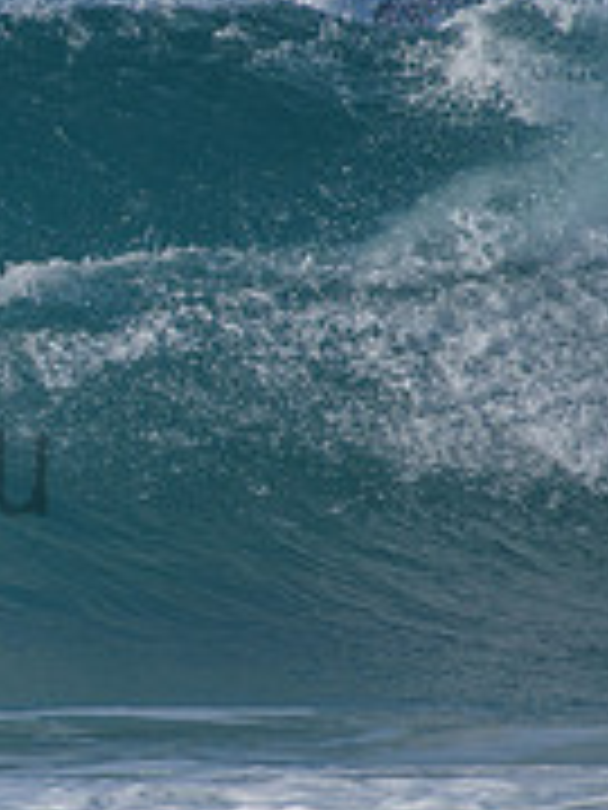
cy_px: 412
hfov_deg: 0.9
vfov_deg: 1.2
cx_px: -428
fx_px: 37634
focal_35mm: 1607
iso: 220
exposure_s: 1/2000
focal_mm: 500
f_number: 5.6
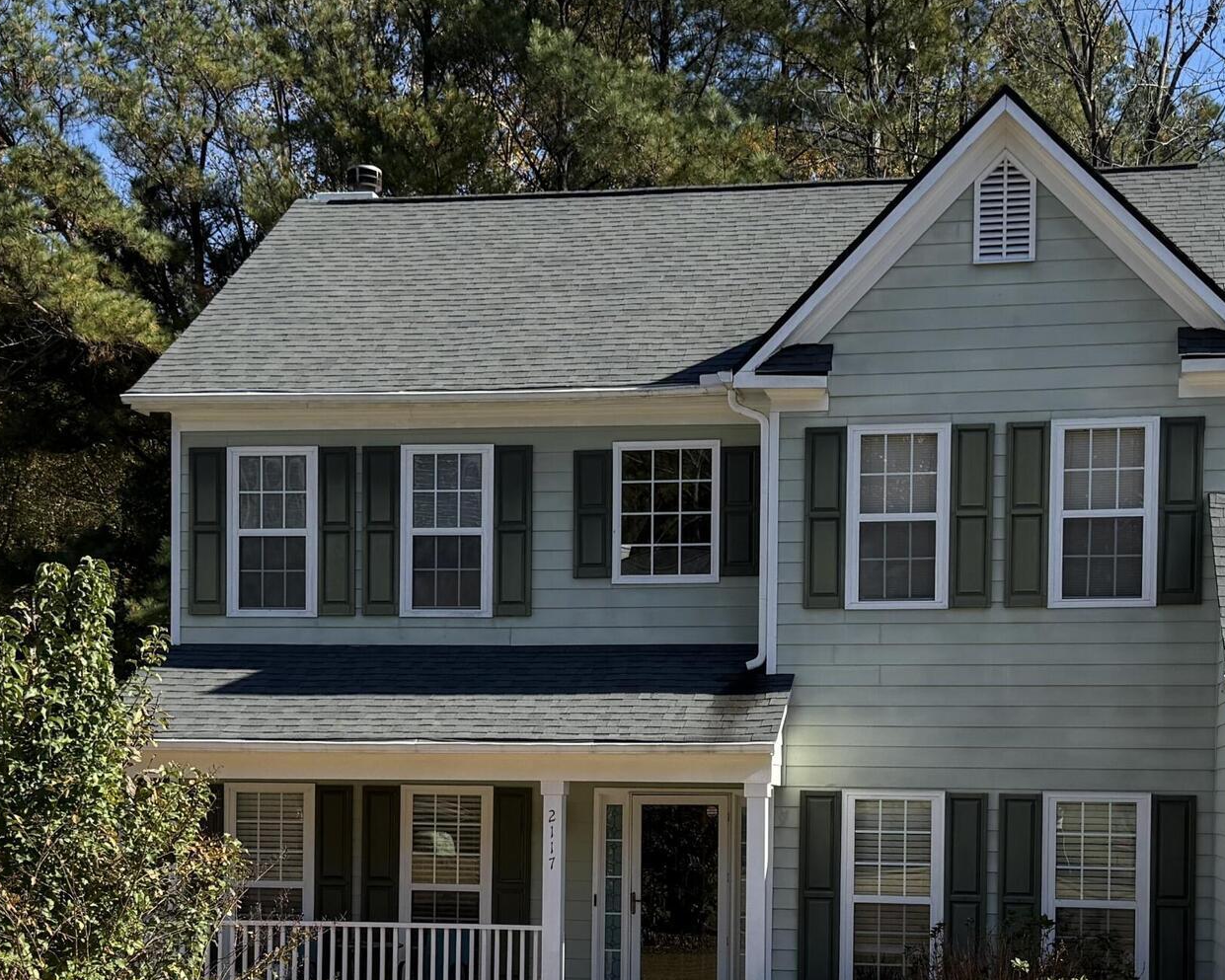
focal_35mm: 58
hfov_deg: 32.5
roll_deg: -0.4
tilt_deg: -0.4
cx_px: 636
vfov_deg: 25.8
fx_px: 2103
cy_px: 784
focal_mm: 6.76
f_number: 1.78
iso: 100
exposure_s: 1/3584
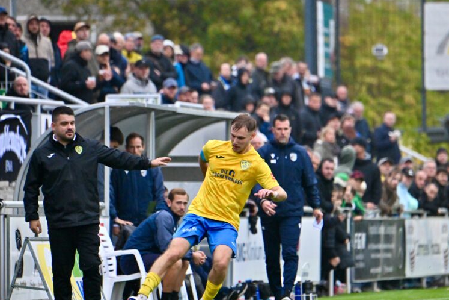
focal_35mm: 521
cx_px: 264
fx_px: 6498
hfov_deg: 4.0
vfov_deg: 2.6
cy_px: 201
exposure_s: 1/1600
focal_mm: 380
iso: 3200
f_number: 5.6
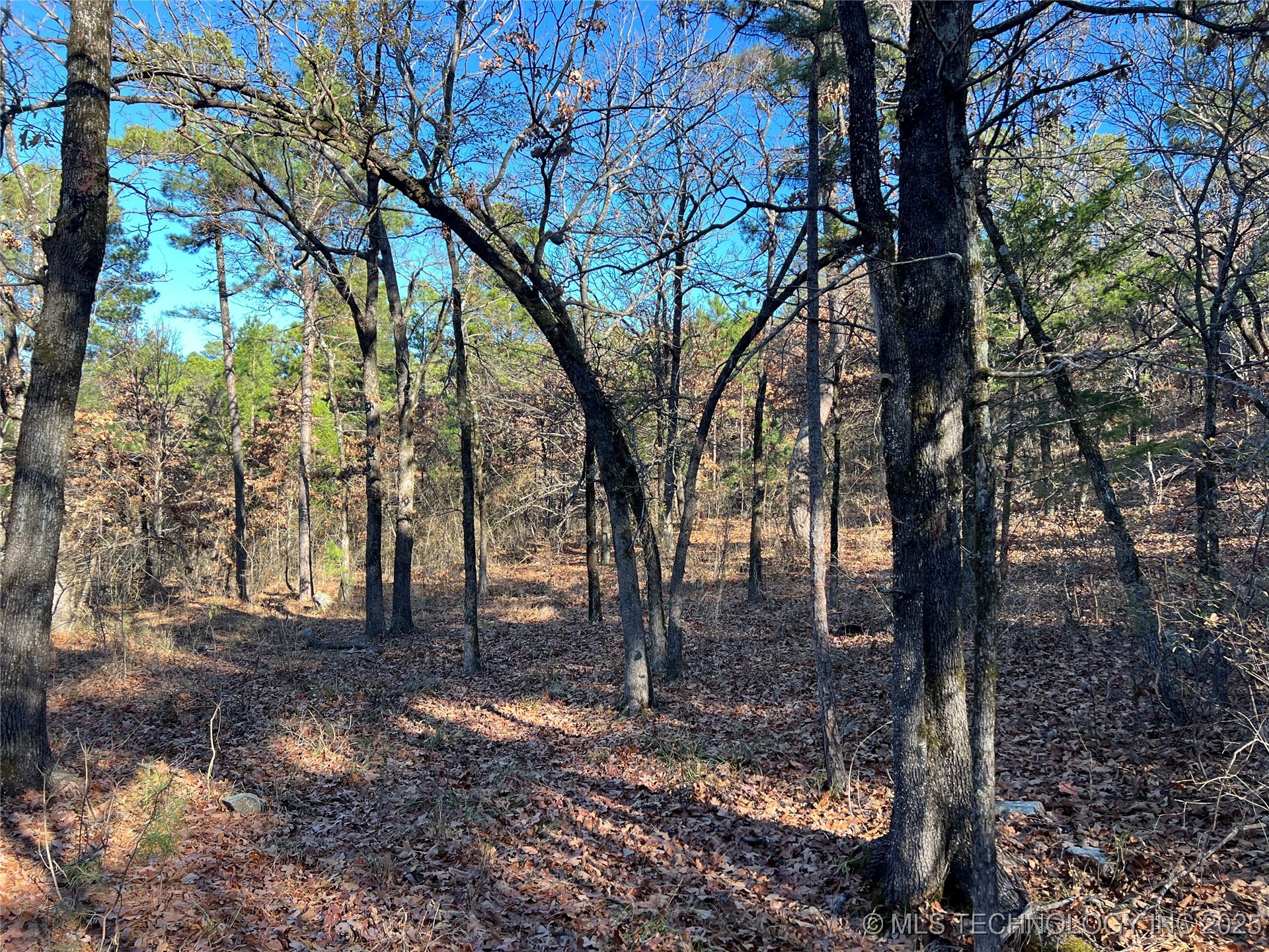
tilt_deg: +1.4
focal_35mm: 26
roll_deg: -3.8
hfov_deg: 67.3
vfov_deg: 53.1
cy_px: 476
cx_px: 634
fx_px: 953
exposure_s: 1/316
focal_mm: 5.7
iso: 50
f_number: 1.5
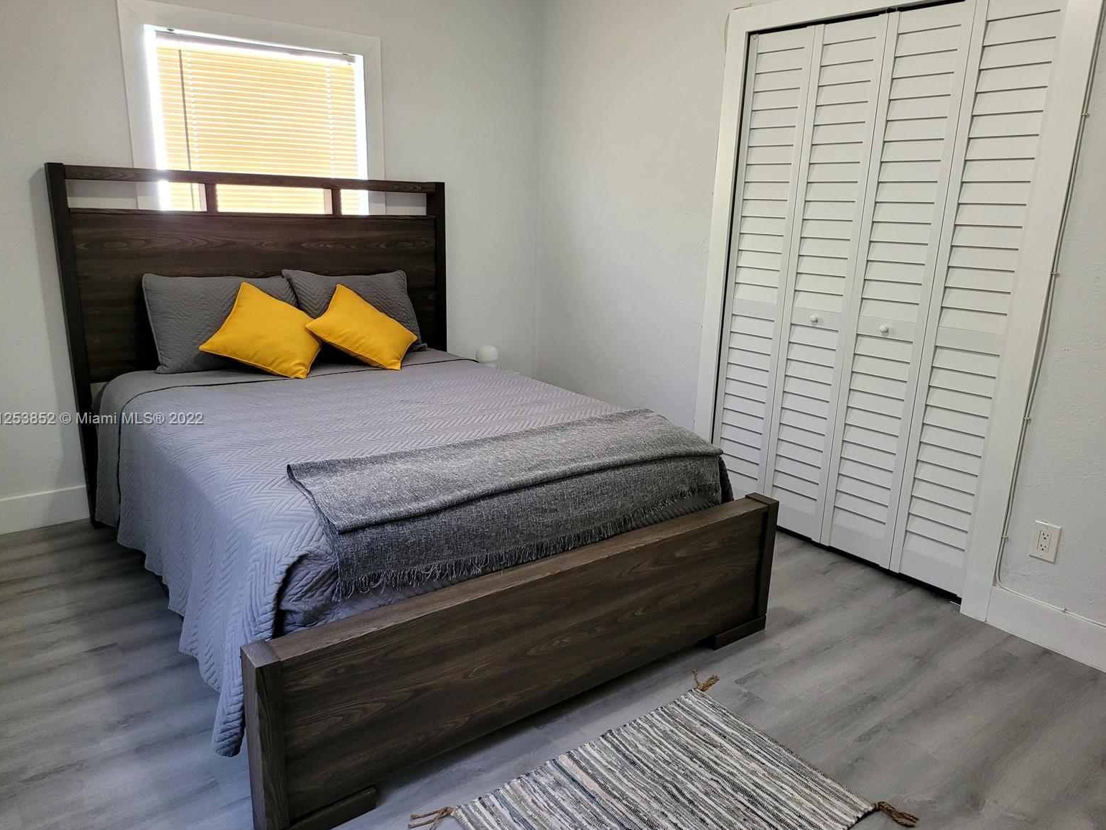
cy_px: 420
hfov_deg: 65.3
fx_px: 863
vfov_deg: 51.4
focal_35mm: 27
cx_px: 548
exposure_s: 1/120
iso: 250
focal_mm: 5
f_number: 1.8
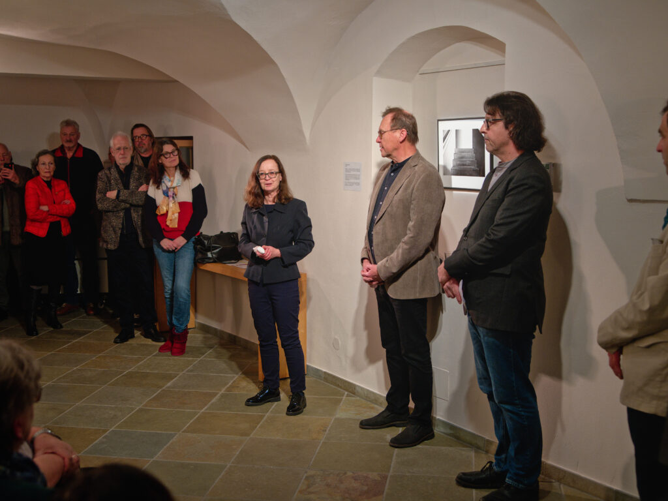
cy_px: 250
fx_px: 849
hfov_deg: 42.9
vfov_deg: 32.9
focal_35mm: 44
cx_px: 334
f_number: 5.6
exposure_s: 1/100
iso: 3200
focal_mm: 55
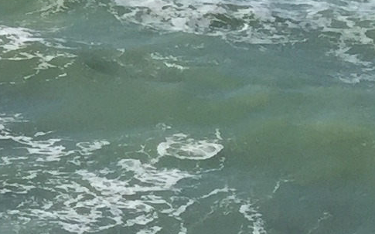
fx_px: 2115
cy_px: 174
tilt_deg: -20.5
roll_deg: -1.2
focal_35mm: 207
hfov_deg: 8.5
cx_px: -734
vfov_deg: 6.3
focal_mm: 4.15
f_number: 2.2
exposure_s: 1/3300
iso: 32
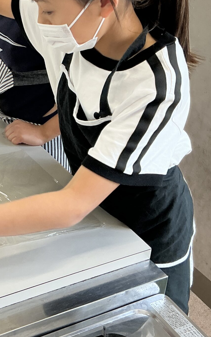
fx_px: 534
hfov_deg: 21.5
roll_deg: -0.6
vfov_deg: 34.9
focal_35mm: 58
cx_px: -5
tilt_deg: -25.2
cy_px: 126
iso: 64
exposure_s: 1/120
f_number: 1.8
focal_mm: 3
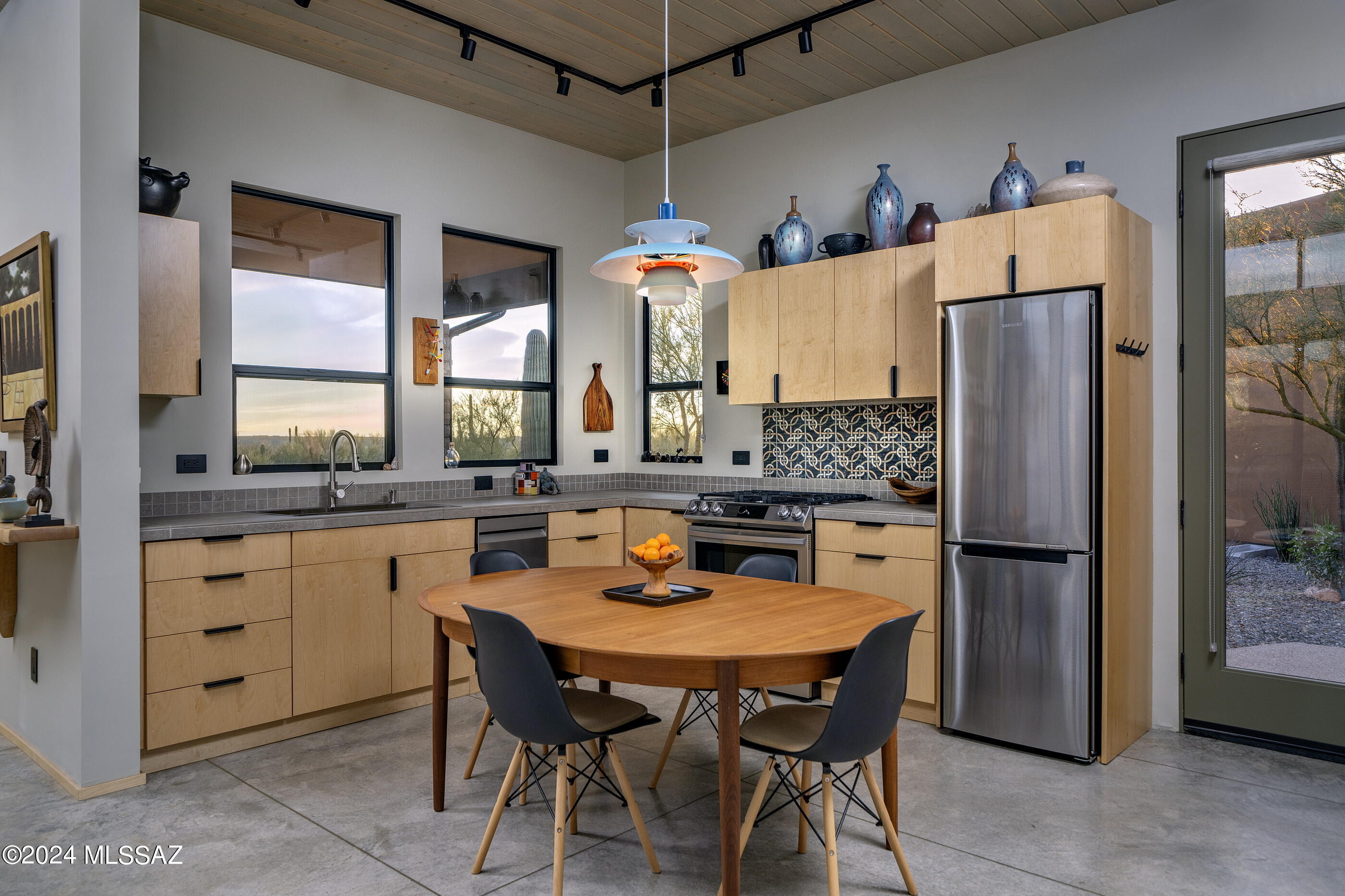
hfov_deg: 73.8
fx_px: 896
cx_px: 672
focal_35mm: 24
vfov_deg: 53.1
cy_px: 448
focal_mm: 24
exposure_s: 1/20
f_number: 5
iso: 200
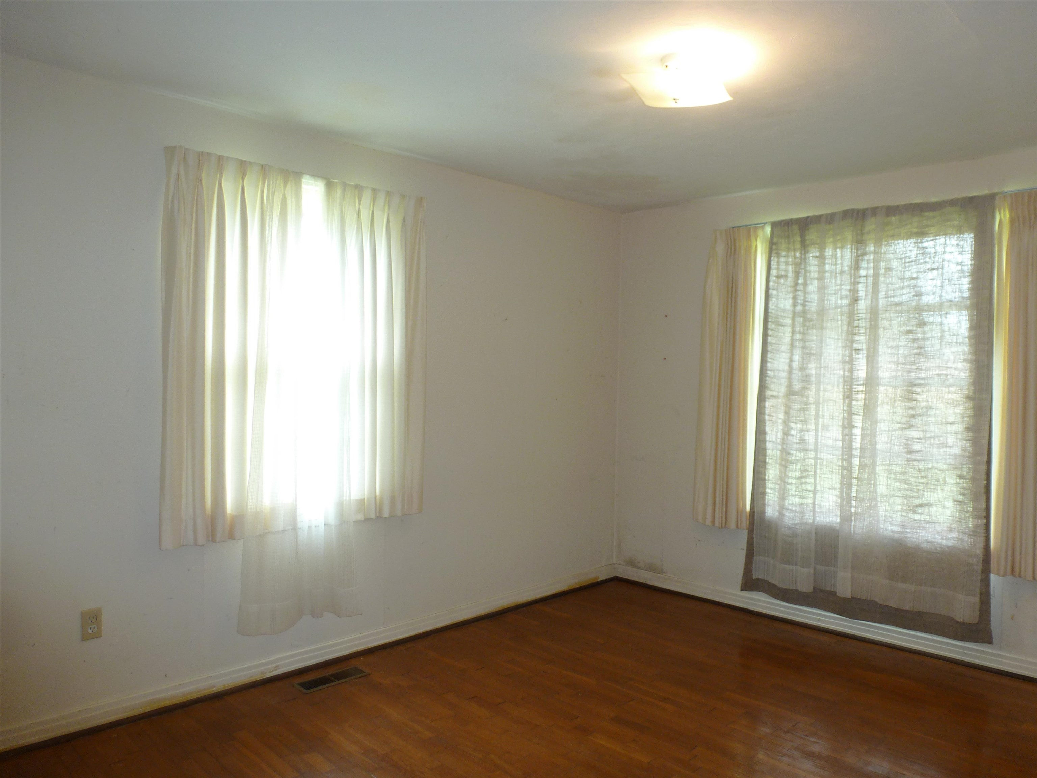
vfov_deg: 56.8
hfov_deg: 71.6
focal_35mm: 24
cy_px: 389
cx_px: 518
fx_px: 719
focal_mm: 4.3
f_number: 3.3
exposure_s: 1/15
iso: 100
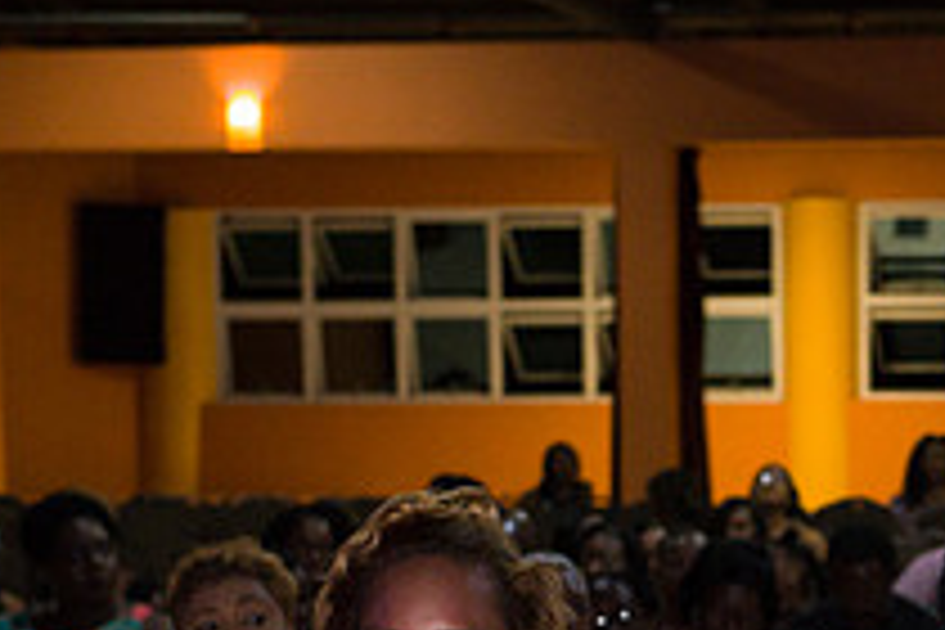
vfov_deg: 8.5
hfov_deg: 12.7
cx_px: 909
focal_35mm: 160
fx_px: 4200
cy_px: 808
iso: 4000
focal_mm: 58
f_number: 5
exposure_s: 1/160
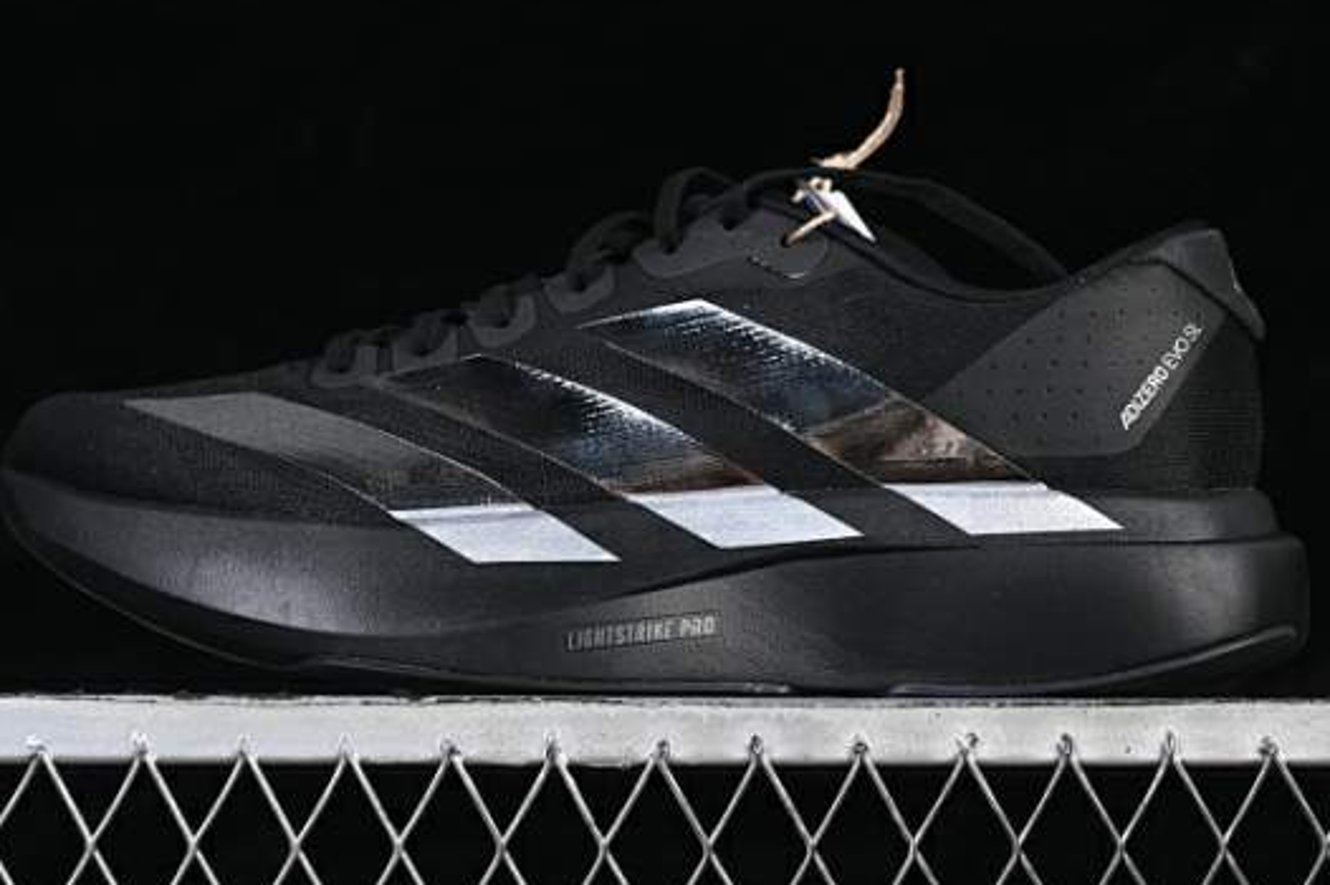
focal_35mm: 104
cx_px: 675
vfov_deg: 13.1
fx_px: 3840
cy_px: 316
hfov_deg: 19.7
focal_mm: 50
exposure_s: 1/60
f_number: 6.3
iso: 160
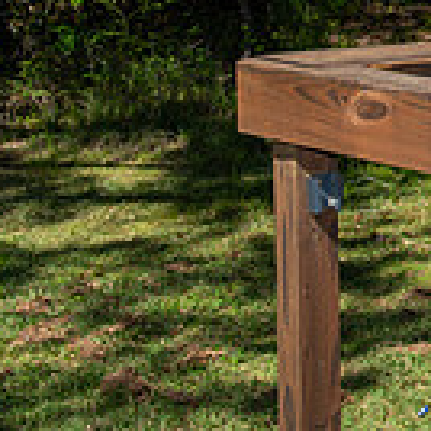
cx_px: 759
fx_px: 1761
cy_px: -74
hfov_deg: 12.8
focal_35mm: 125
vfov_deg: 13.6
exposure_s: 1/250
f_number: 5.6
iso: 50
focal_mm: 34
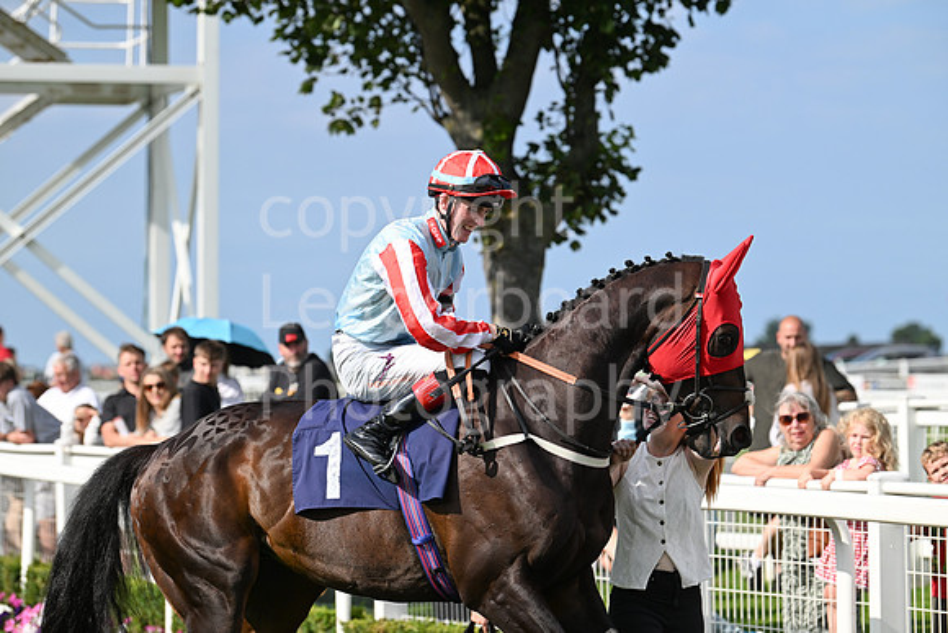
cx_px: 474
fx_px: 4346
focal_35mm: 165
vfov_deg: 8.3
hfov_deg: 12.4
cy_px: 316
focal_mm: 165
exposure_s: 1/4000
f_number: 5
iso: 500
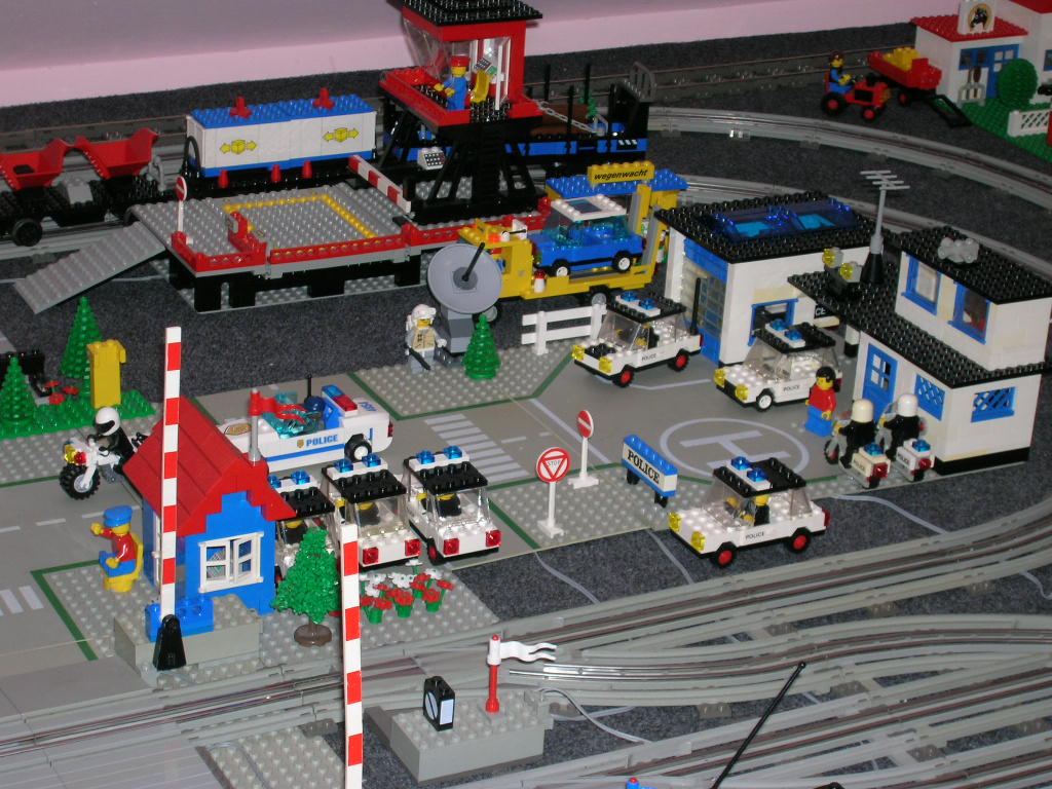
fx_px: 2492
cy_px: 394
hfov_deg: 23.8
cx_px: 526
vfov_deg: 18.0
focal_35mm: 82
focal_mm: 13.6
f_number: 4.3
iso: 80
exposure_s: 1/60.1
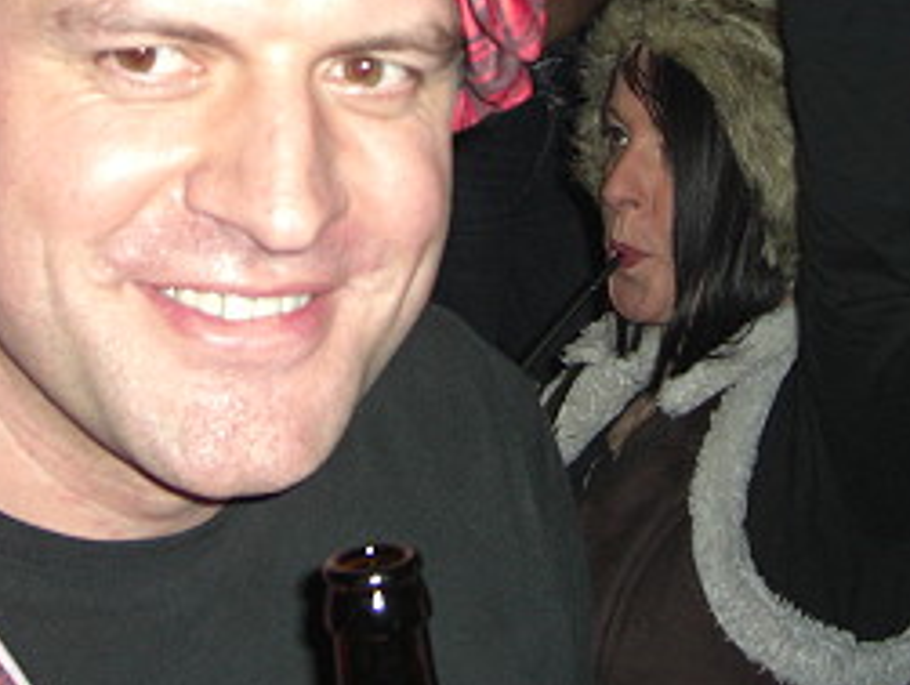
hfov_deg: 21.5
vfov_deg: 15.8
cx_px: 377
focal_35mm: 91
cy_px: -101
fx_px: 2396
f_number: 2.8
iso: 200
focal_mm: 7.9
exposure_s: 1/60
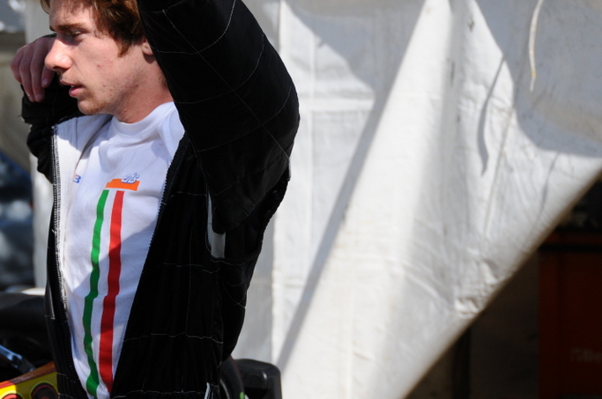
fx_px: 2254
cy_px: 222
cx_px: 188
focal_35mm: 135
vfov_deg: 10.1
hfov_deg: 15.2
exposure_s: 1/2500
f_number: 4.8
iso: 400
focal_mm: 60
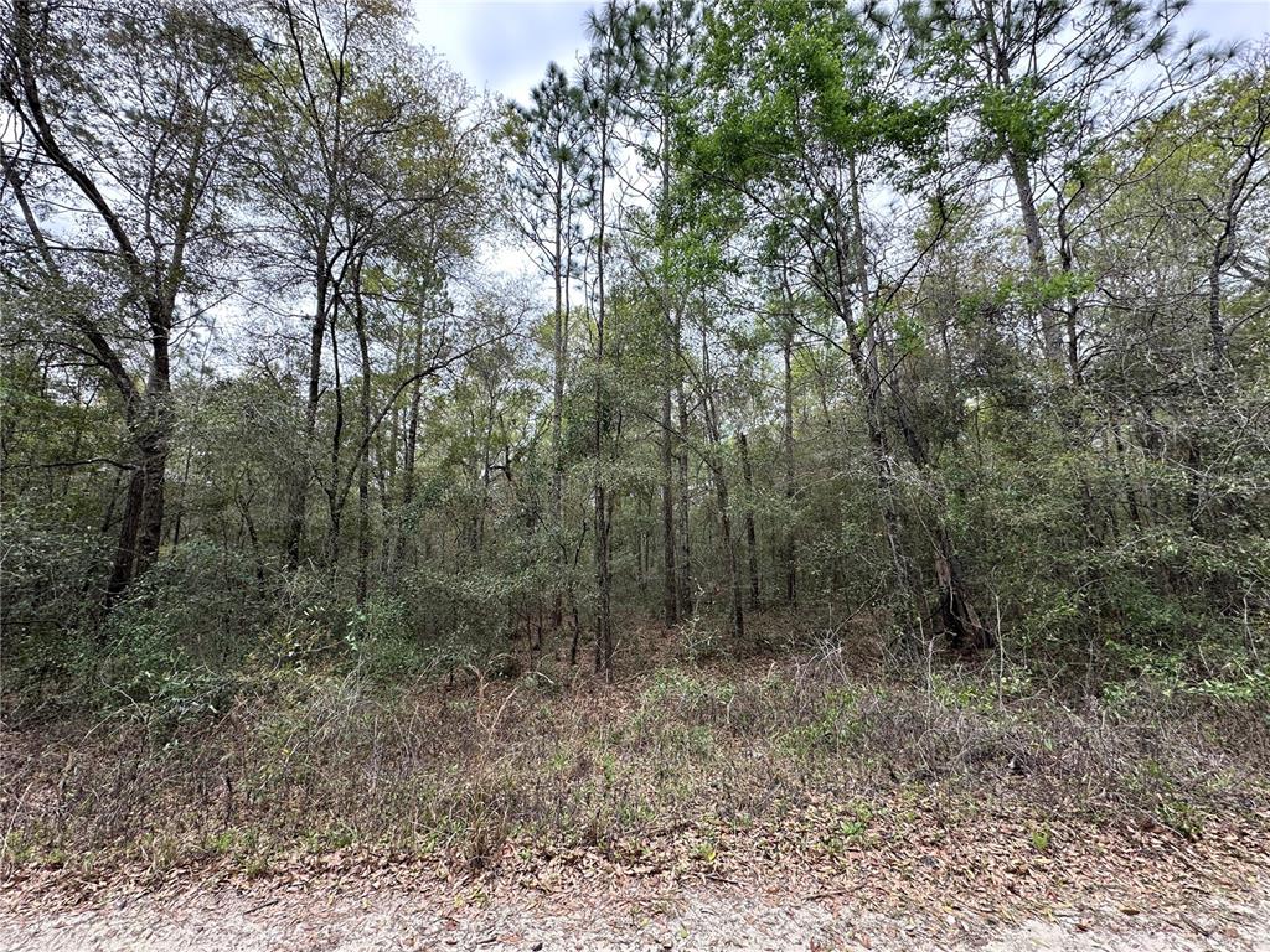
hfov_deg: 102.1
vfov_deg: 85.7
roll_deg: +0.4
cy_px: 476
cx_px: 635
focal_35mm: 14
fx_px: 514
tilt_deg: +10.4
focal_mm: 2.22
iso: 40
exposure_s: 1/469
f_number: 2.2
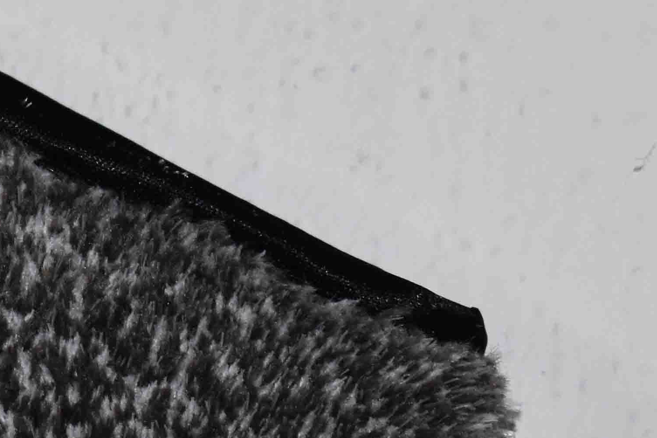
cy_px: 262
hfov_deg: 6.1
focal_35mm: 329
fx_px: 6003
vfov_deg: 4.2
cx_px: -540
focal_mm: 55
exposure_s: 1/60
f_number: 5.6
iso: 640
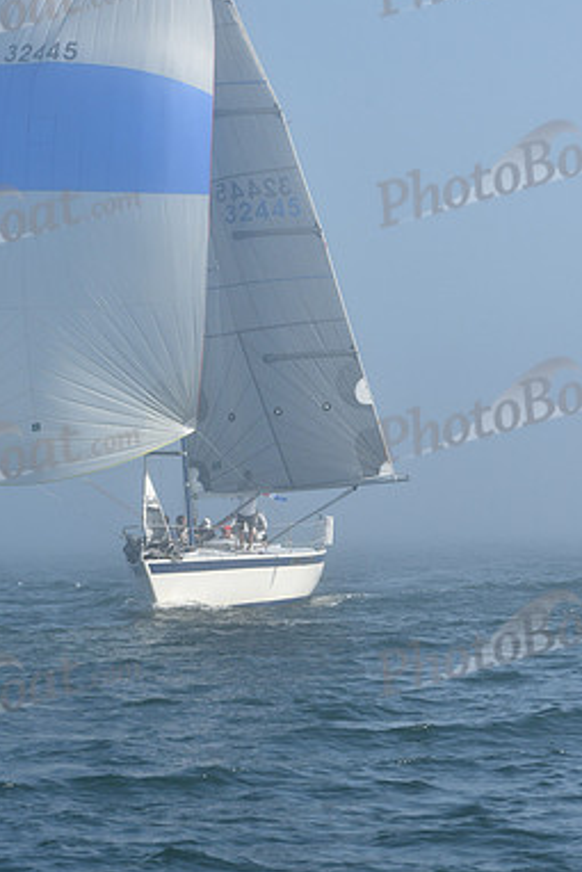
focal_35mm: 152
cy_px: 320
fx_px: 3682
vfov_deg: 13.5
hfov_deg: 9.0
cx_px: 259
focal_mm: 100
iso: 320
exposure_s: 1/1250
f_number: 8
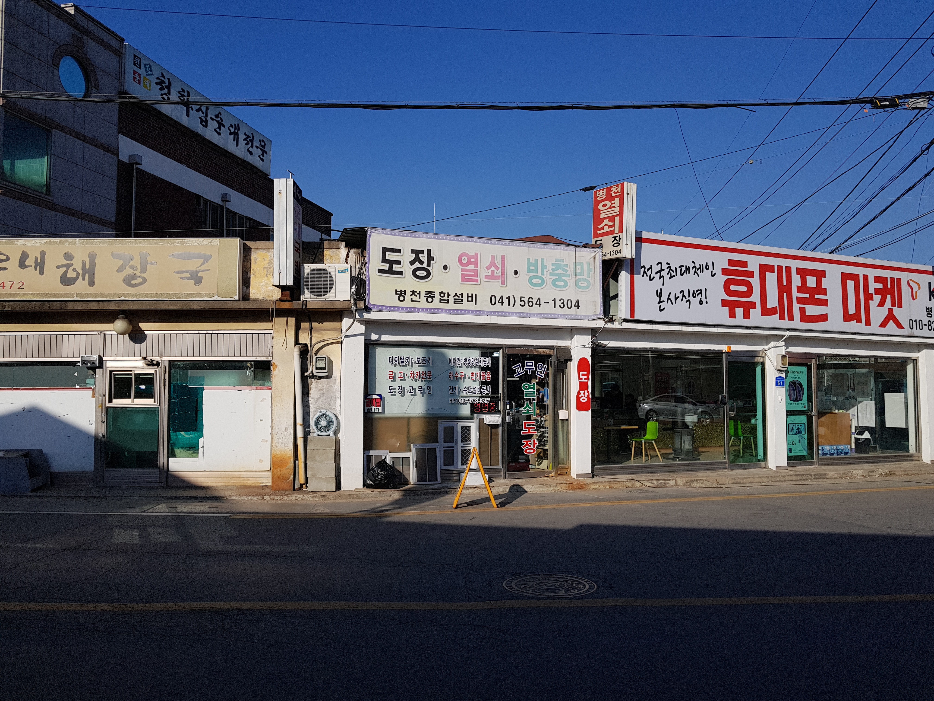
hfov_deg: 67.3
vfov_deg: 53.1
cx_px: 467
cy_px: 350
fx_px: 702
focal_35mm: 26
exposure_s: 1/3920
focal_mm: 4.2
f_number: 1.7
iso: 40
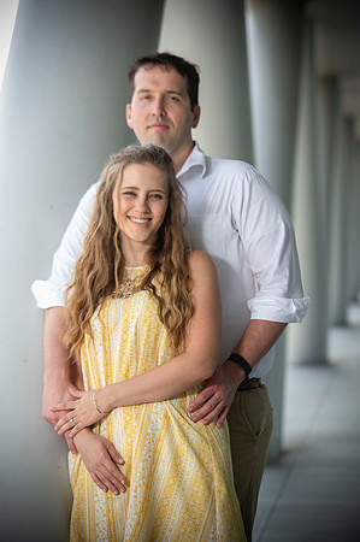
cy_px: 271
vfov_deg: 16.8
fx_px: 1834
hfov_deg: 11.2
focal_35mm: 122
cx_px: 180
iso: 50
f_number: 4
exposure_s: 1/160
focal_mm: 122
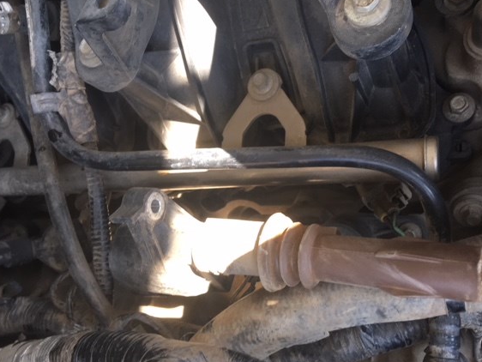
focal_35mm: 33
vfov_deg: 42.9
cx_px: 264
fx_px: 460
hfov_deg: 55.2
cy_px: 200
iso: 40
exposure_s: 1/120
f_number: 2.2
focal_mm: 4.15
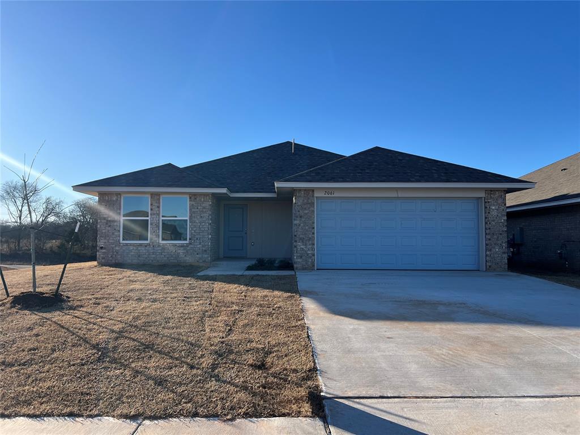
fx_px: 436
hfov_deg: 67.3
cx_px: 290
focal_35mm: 26
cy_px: 218
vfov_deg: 53.1
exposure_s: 1/3571
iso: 50
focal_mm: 5.7
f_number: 1.5
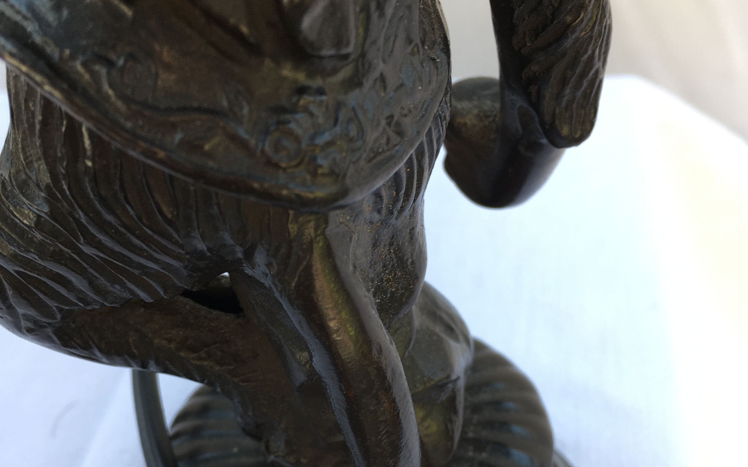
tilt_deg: -40.1
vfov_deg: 30.0
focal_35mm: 42
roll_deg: +8.0
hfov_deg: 47.2
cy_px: 350
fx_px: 856
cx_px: 376
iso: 32
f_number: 2.2
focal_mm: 4.15
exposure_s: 1/100
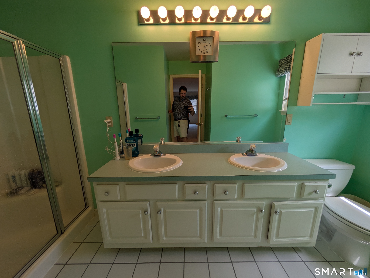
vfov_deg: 85.7
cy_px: 139
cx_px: 185
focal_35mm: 14
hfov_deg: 102.0
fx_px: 150
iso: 55
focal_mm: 1.83
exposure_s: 1/147
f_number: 2.2
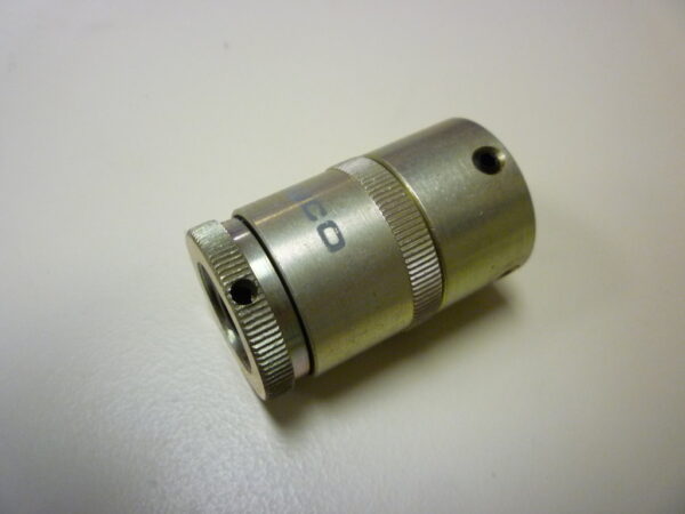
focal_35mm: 29
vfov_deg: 48.2
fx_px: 574
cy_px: 257
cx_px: 342
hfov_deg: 61.7
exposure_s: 1/30
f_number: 3.3
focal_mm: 5.2
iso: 400
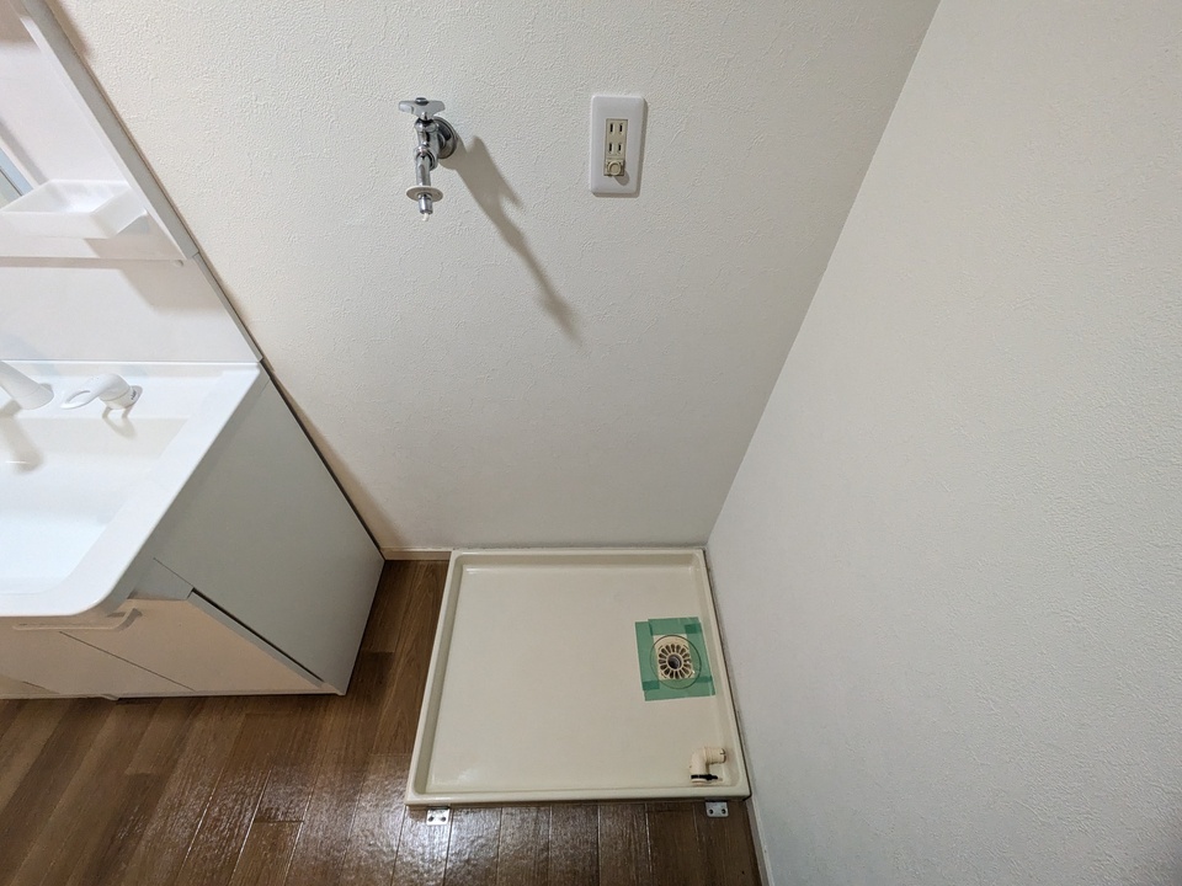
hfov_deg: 102.1
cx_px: 591
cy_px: 443
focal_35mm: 14
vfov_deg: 85.7
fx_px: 478
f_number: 2.2
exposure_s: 1/60
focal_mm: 1.83
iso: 469
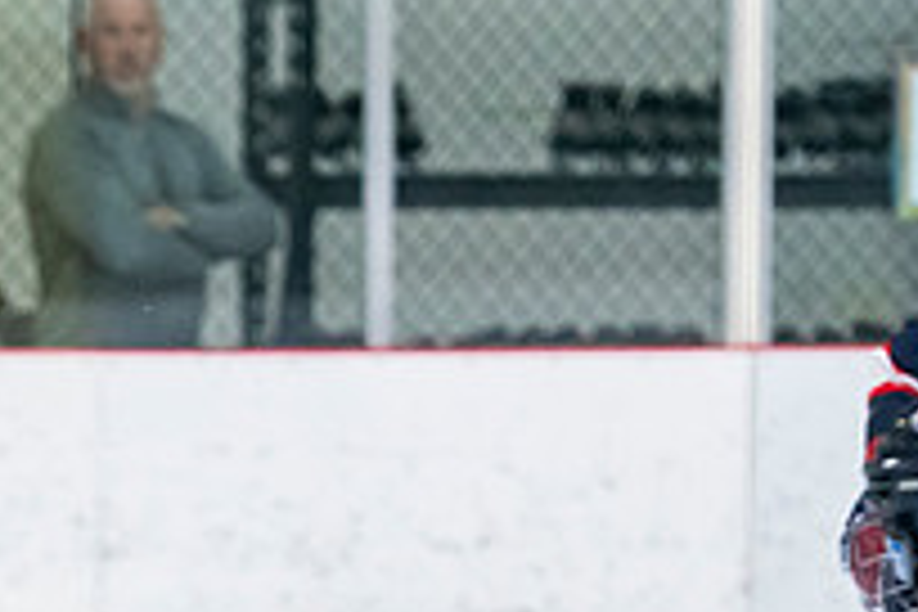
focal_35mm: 472
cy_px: 806
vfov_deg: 2.9
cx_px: -431
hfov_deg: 4.3
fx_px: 12035
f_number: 3.2
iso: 2500
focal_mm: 120
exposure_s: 1/640
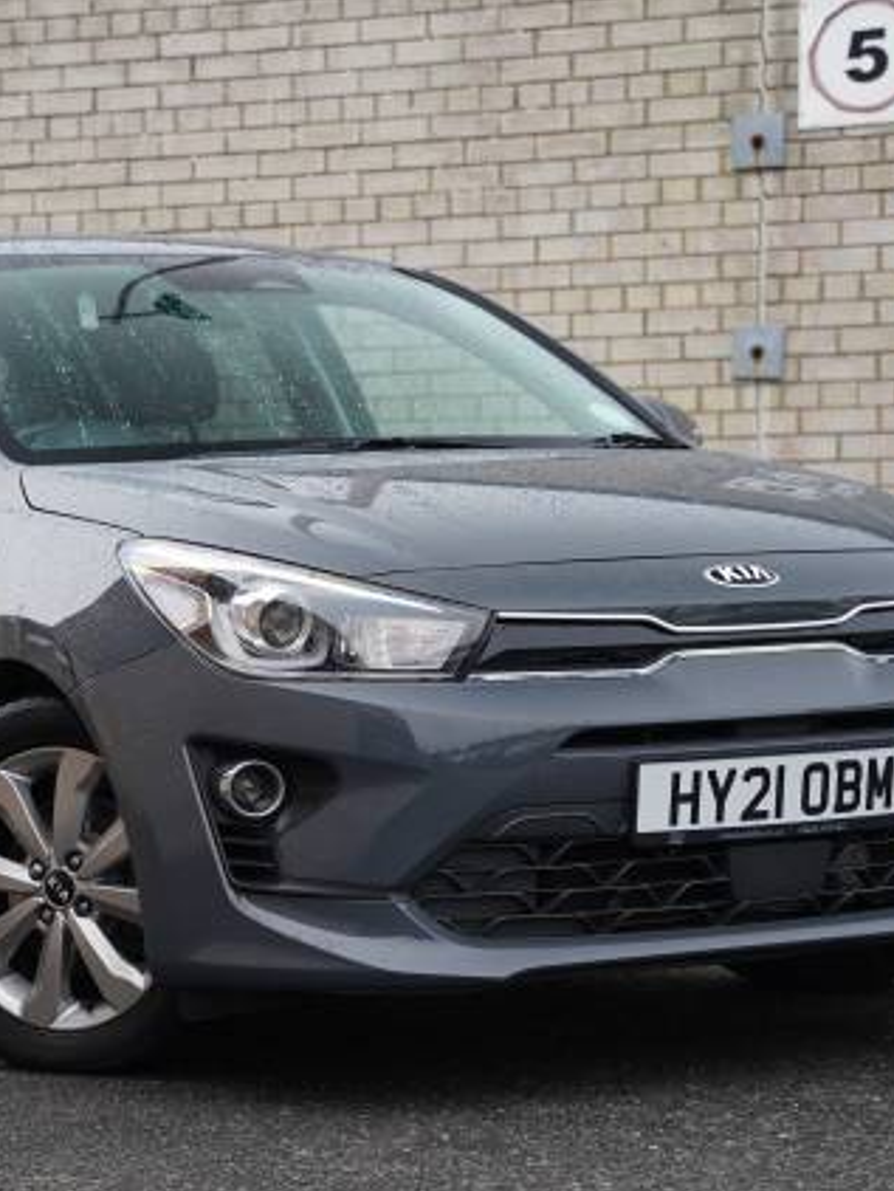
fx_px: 3509
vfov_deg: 19.3
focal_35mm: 102
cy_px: 598
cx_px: 257
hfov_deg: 14.5
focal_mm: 70
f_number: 4
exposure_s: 1/160
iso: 250
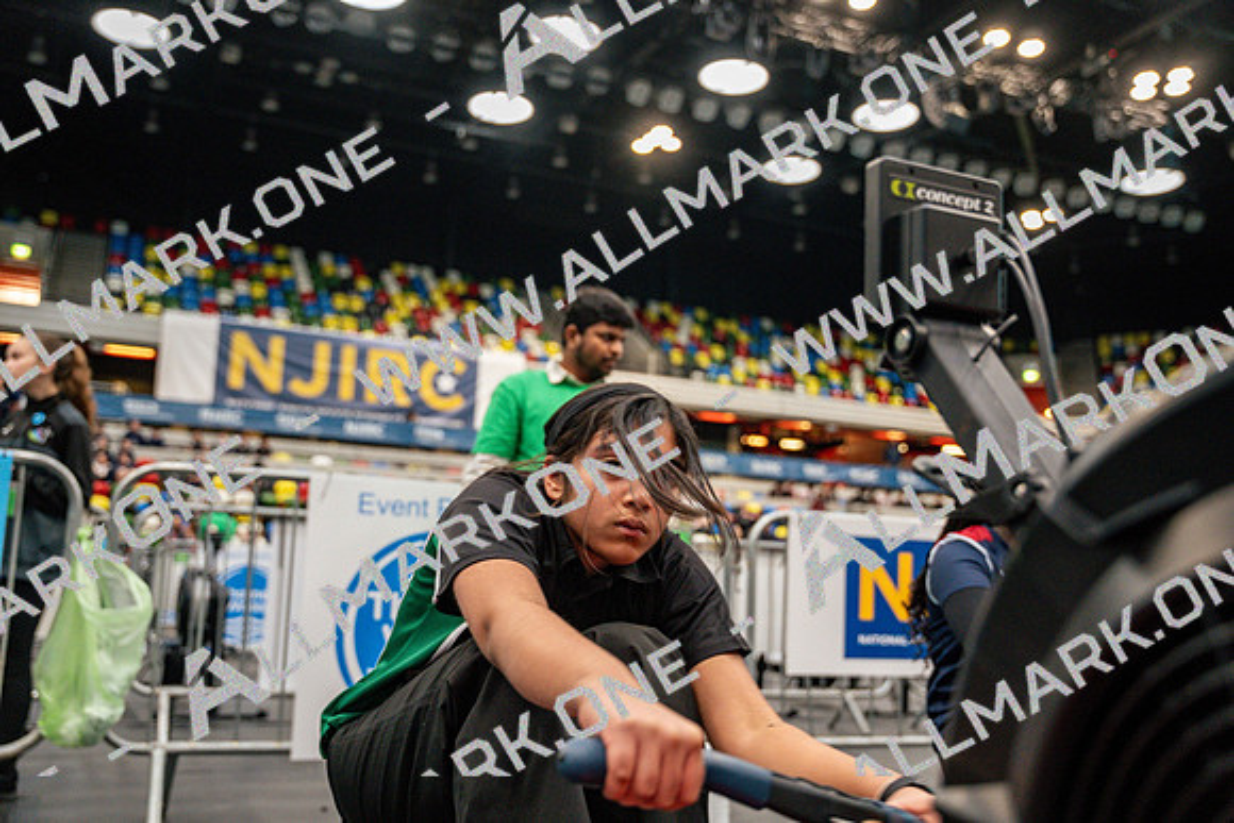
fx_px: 1179
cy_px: 412
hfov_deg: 55.2
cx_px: 617
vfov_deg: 38.5
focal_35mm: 34
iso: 2000
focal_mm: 34.4
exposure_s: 1/200
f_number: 2.8
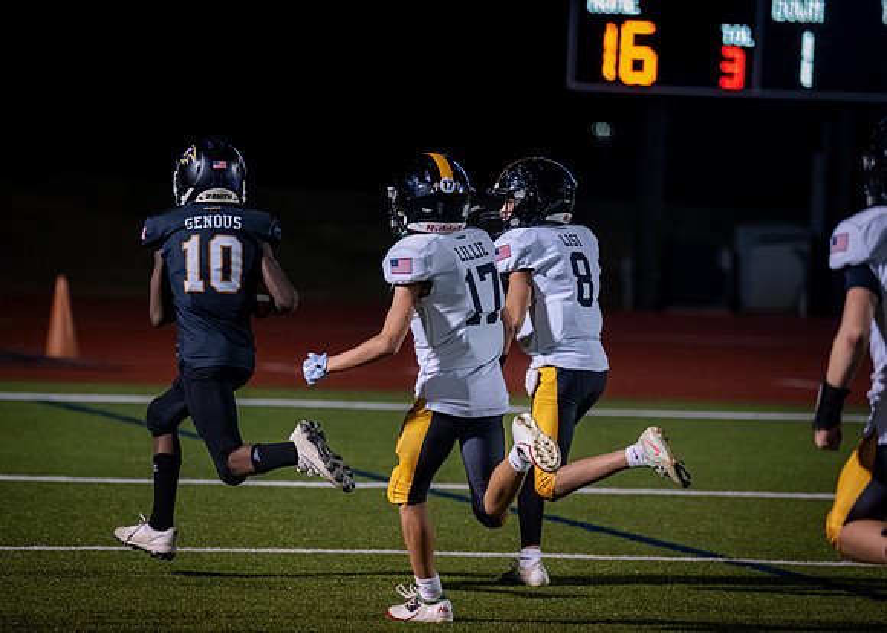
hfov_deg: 9.7
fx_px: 5236
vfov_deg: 6.9
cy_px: 388
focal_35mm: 208
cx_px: 279
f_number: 2.8
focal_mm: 151
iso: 2500
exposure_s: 1/1000
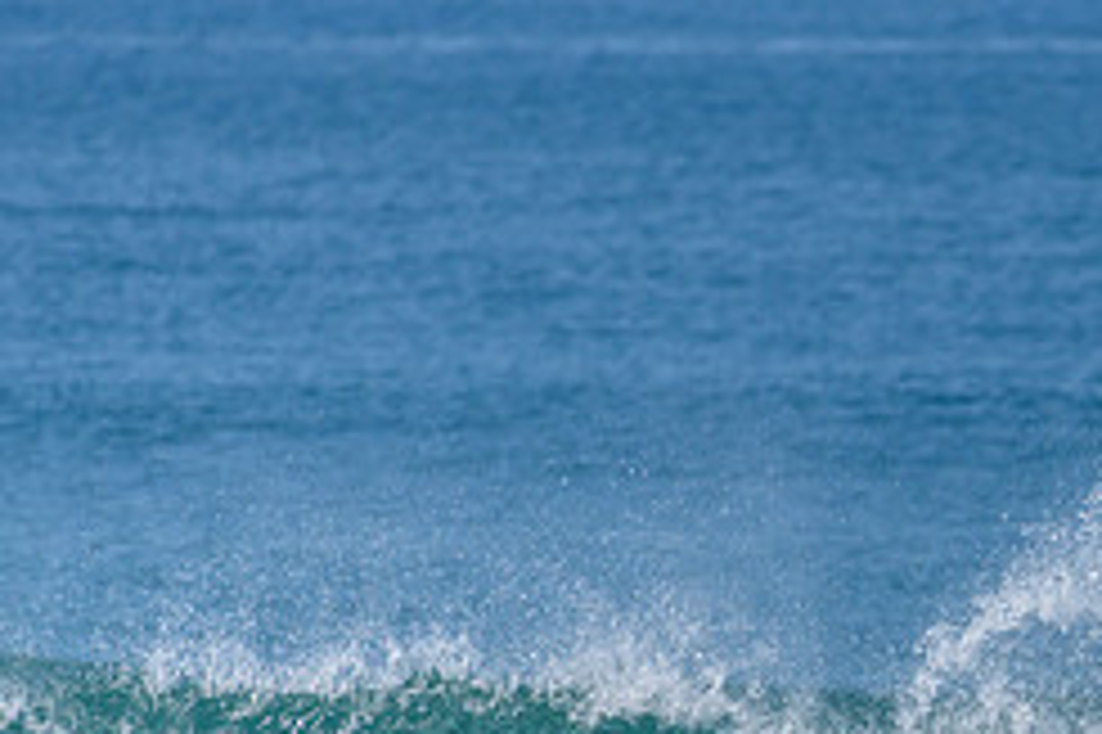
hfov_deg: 1.7
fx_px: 36249
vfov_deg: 1.2
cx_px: 1053
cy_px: 853
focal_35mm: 1185
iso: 160
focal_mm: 500
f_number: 5.6
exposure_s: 1/2000
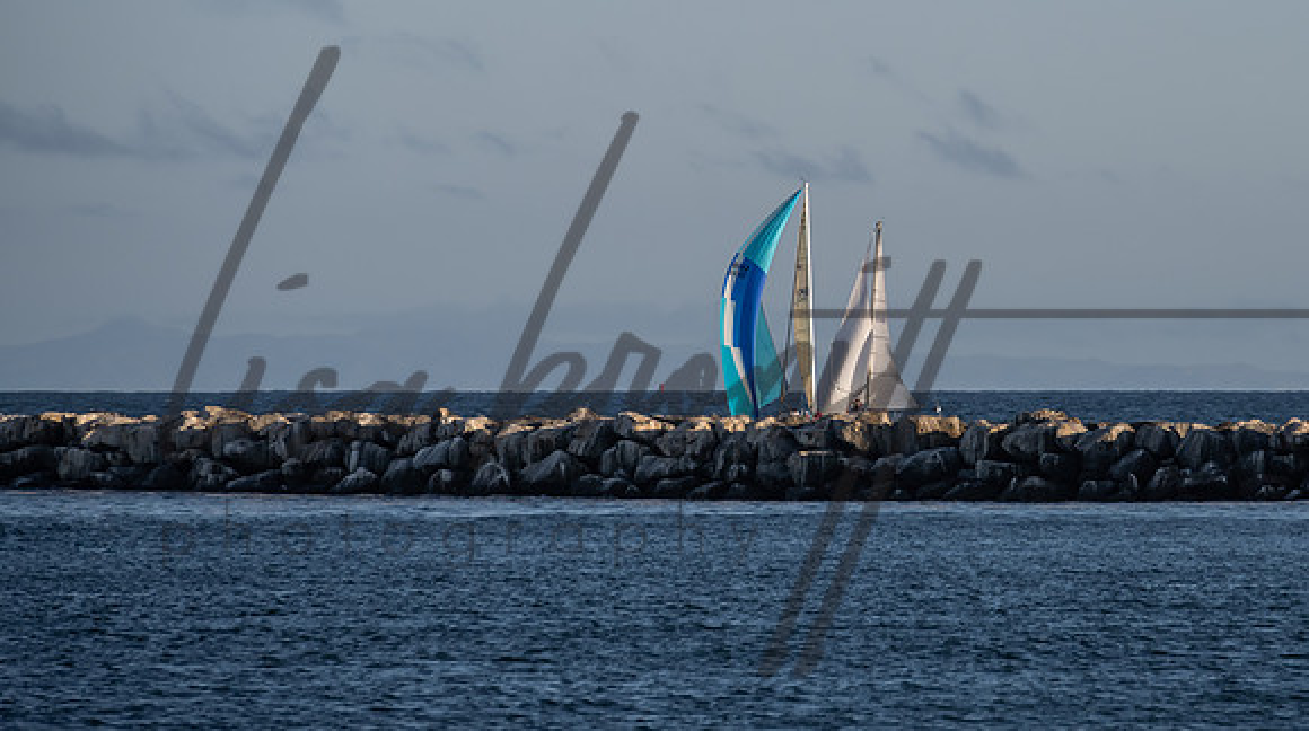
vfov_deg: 3.6
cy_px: 164
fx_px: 11498
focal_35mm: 332
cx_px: 894
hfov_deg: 6.5
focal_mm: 200
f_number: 6.3
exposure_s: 1/1250
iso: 320
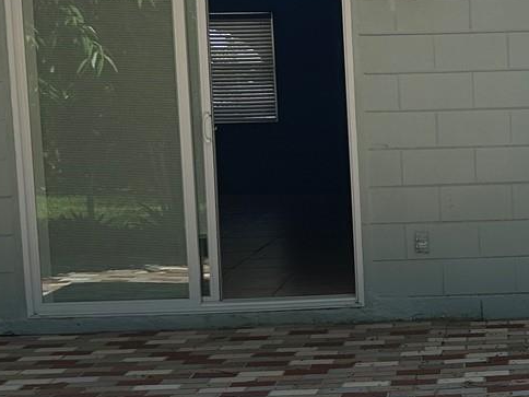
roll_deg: +2.2
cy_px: 221
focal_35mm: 86
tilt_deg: -6.0
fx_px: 1314
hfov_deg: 21.8
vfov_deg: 17.2
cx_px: 548
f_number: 1.5
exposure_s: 1/2632
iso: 50
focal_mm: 5.7
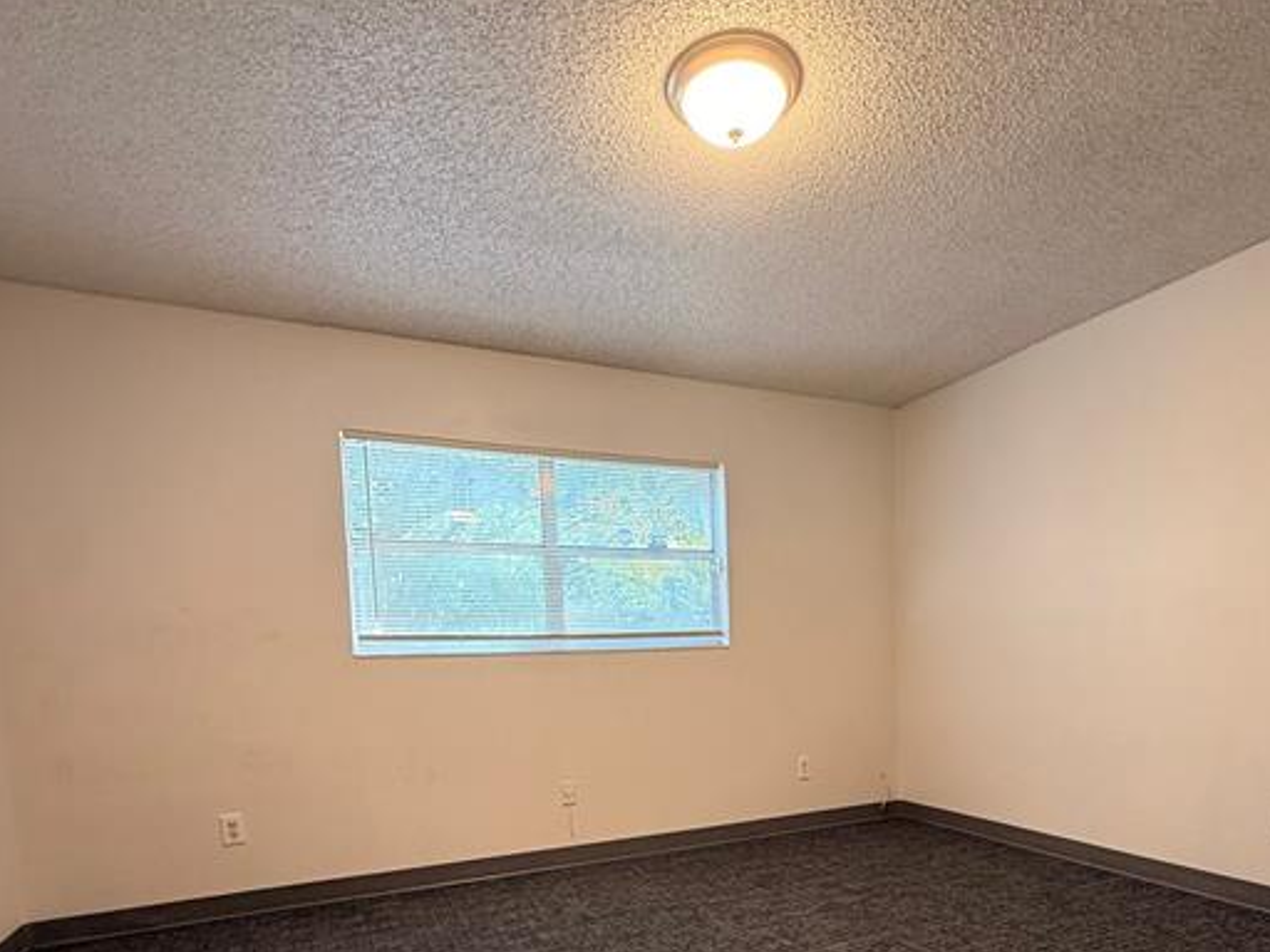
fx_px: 770
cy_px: 726
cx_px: 690
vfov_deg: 59.7
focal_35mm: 21
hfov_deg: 78.8
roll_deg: +2.0
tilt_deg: -4.1
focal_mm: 2.22
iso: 250
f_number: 2.2
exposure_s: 1/60
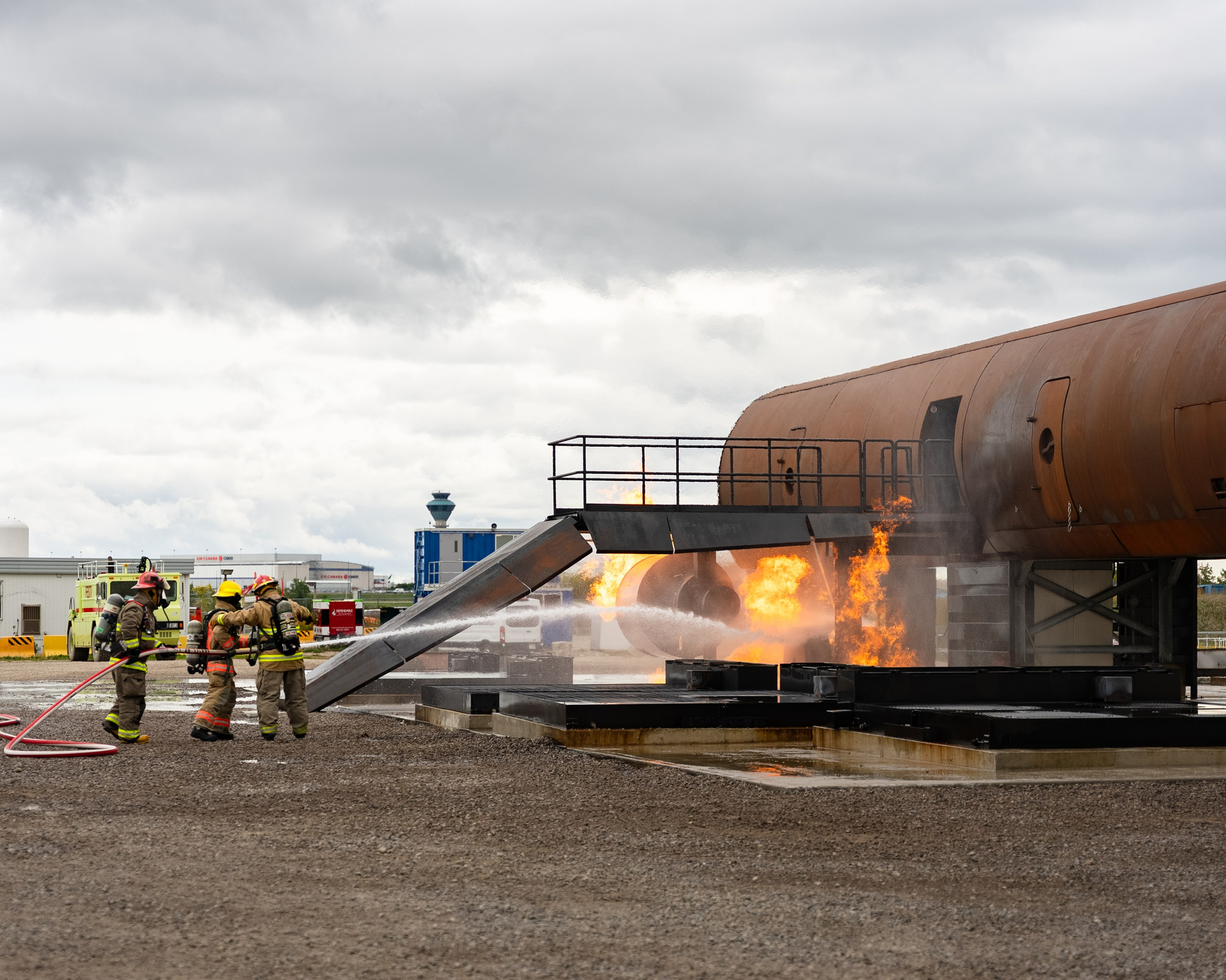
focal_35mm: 73
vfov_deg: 21.0
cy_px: 488
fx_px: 2648
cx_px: 521
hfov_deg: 26.0
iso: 125
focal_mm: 63.7
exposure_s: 1/1600
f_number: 2.8
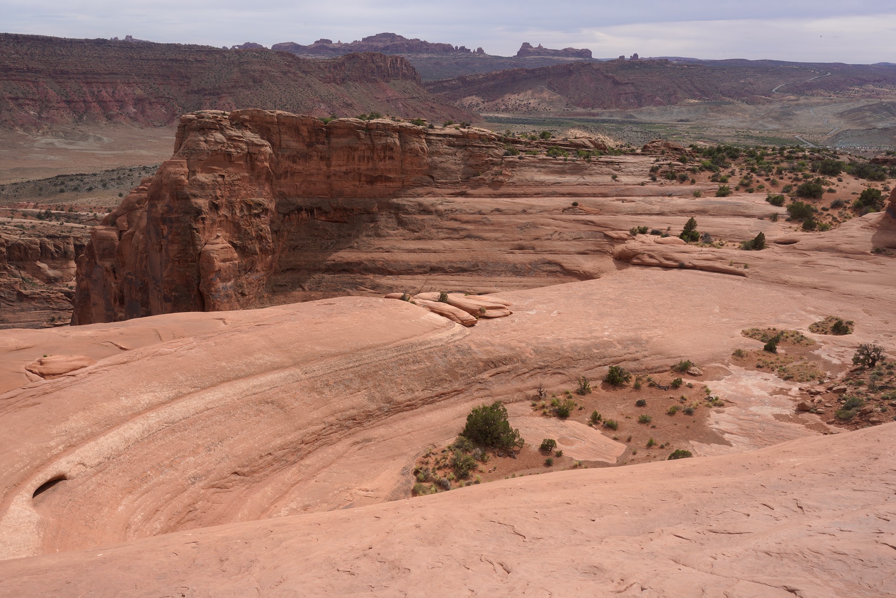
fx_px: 821
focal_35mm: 33
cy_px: 299
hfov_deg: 57.2
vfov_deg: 40.0
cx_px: 448
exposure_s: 1/100
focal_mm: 33
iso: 100
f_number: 16
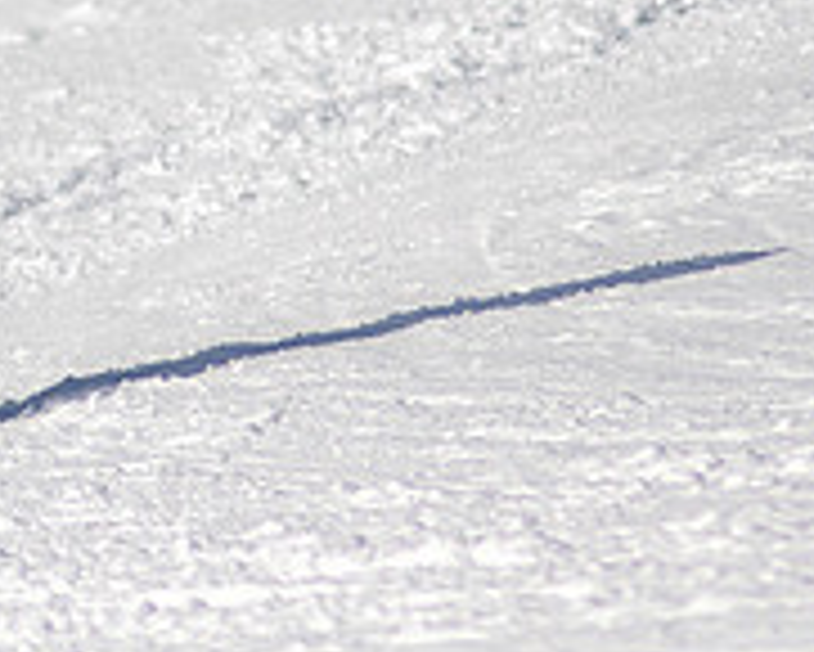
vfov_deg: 0.7
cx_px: -200
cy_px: -25
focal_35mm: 2209
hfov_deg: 0.9
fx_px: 53246
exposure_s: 1/6400
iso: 100
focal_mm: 300
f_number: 2.8
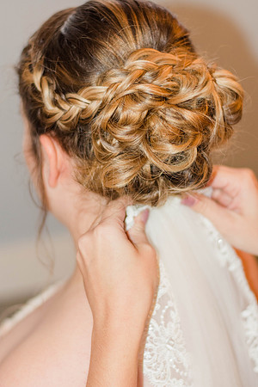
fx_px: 806
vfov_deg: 27.0
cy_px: 194
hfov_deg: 18.2
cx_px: 129
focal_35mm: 75
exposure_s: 1/160
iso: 640
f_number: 1.8
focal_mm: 50
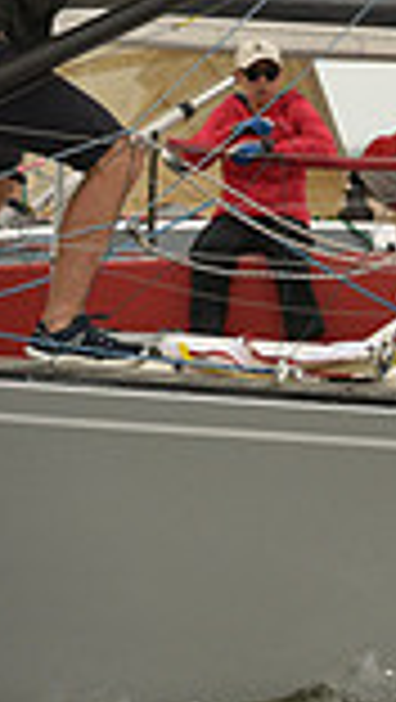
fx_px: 18087
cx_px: 1282
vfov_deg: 2.2
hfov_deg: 1.2
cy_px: 290
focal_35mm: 971
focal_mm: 250
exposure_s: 1/800
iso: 400
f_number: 8
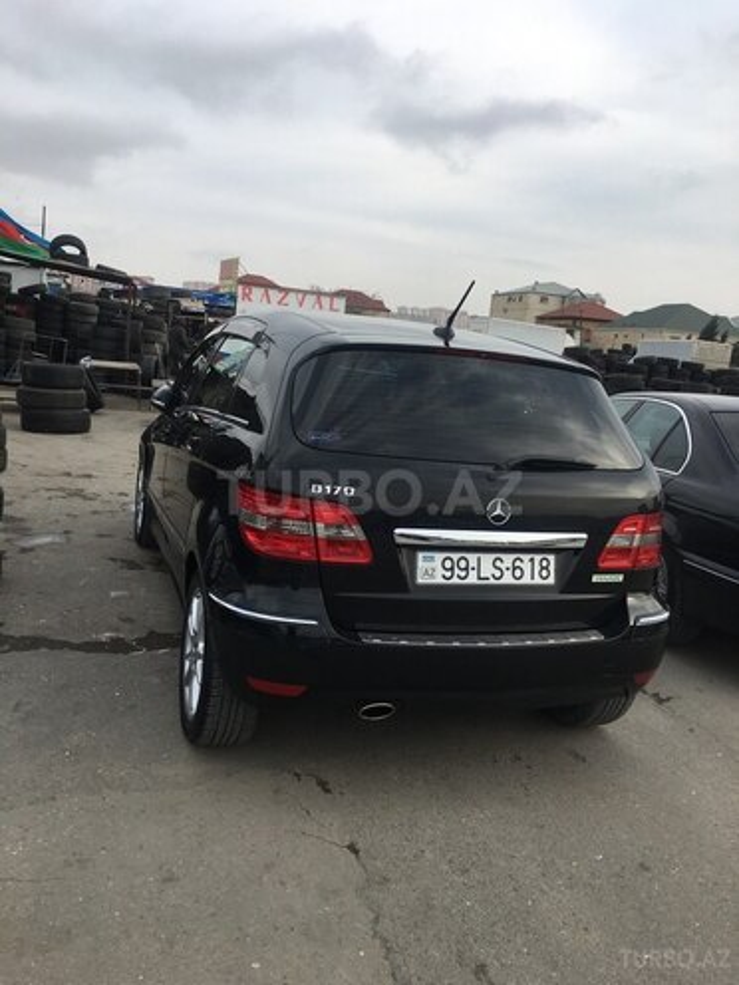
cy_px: 492
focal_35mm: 29
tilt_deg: -7.8
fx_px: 825
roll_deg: -5.3
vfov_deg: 61.7
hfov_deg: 48.2
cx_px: 370
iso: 25
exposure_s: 1/938
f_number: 2.2
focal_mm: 4.15
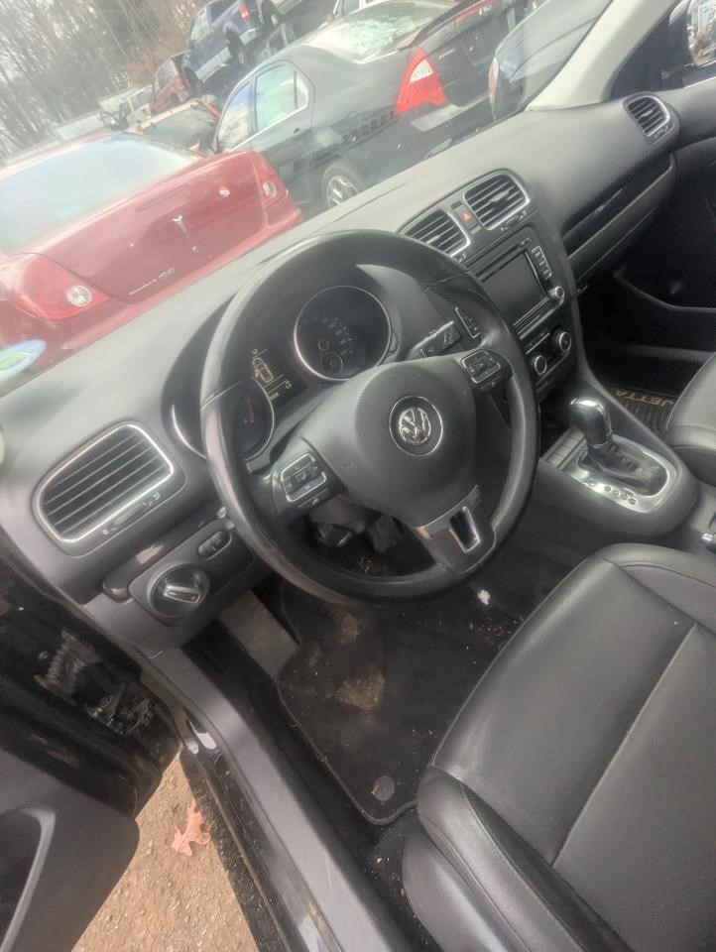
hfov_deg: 78.2
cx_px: 358
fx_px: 440
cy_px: 476
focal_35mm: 16
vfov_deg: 94.4
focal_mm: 2.35
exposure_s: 1/151
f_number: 2.2
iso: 142
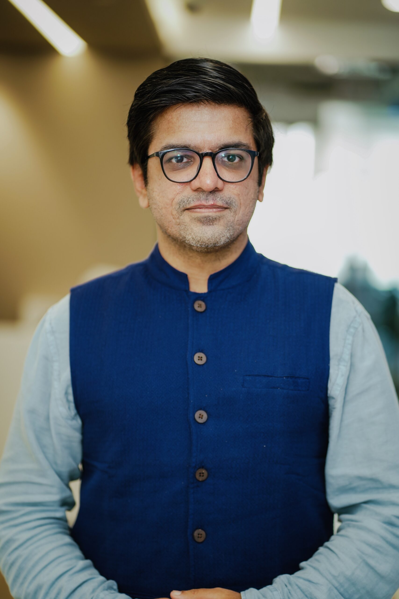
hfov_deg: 16.1
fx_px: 1413
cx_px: 200
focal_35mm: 85
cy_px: 300
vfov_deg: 23.9
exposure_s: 1/200
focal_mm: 85
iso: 500
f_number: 1.8
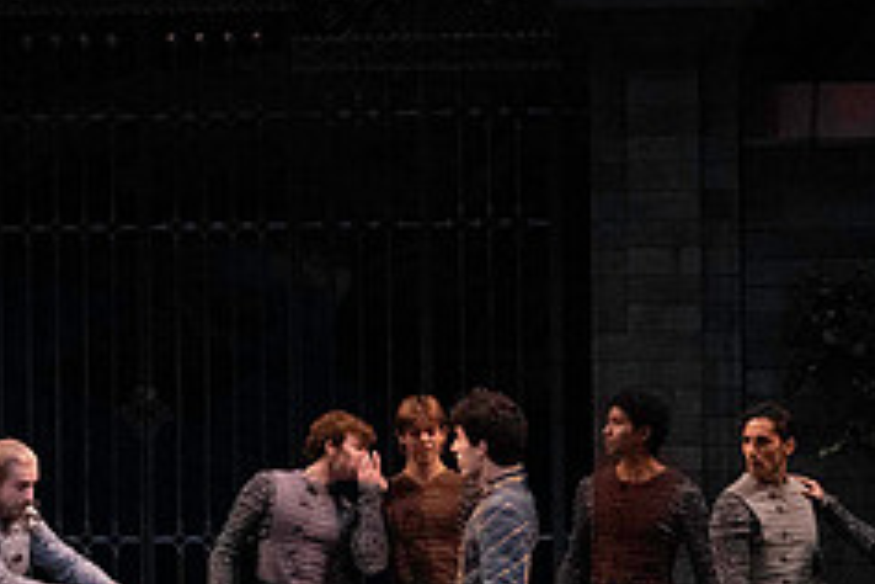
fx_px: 7388
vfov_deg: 4.5
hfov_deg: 6.8
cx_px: 63
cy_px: 342
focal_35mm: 304
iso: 16000
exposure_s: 1/400
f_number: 11
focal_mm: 124
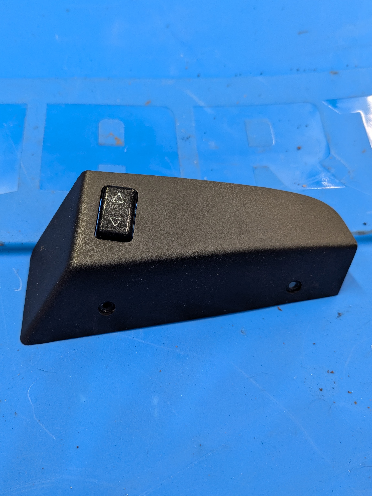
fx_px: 459
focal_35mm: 32
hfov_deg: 44.0
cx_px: 151
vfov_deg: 56.8
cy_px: 248
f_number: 1.85
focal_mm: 6.81
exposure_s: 1/120
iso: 265
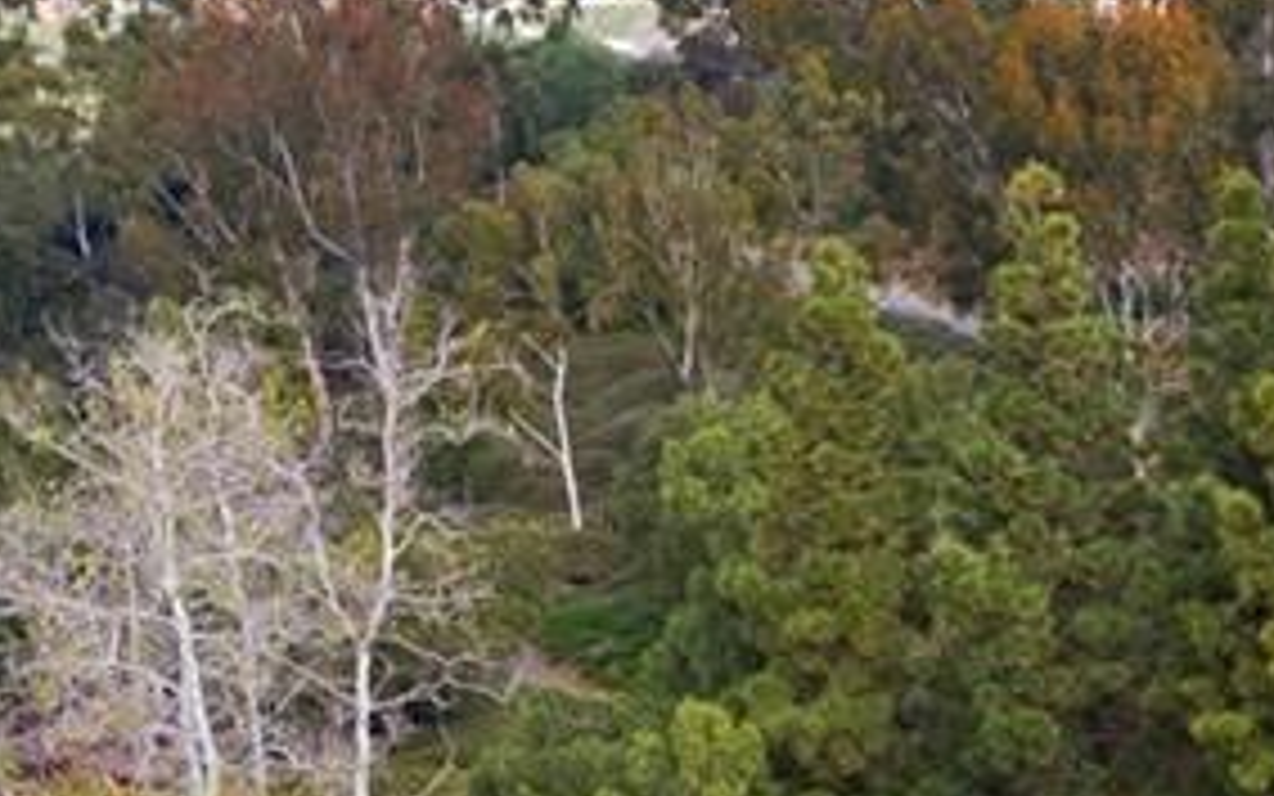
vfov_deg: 12.3
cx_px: 1981
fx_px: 3577
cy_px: 1037
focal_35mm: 103
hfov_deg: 17.8
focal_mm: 10.26
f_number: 5.6
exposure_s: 1/160
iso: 100
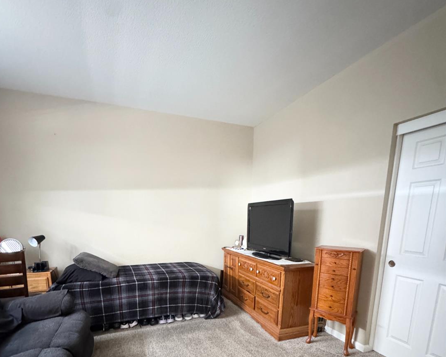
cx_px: 214
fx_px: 251
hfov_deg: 83.3
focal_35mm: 19
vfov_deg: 66.6
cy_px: 266
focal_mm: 2.22
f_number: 2.2
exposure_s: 1/30
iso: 1250
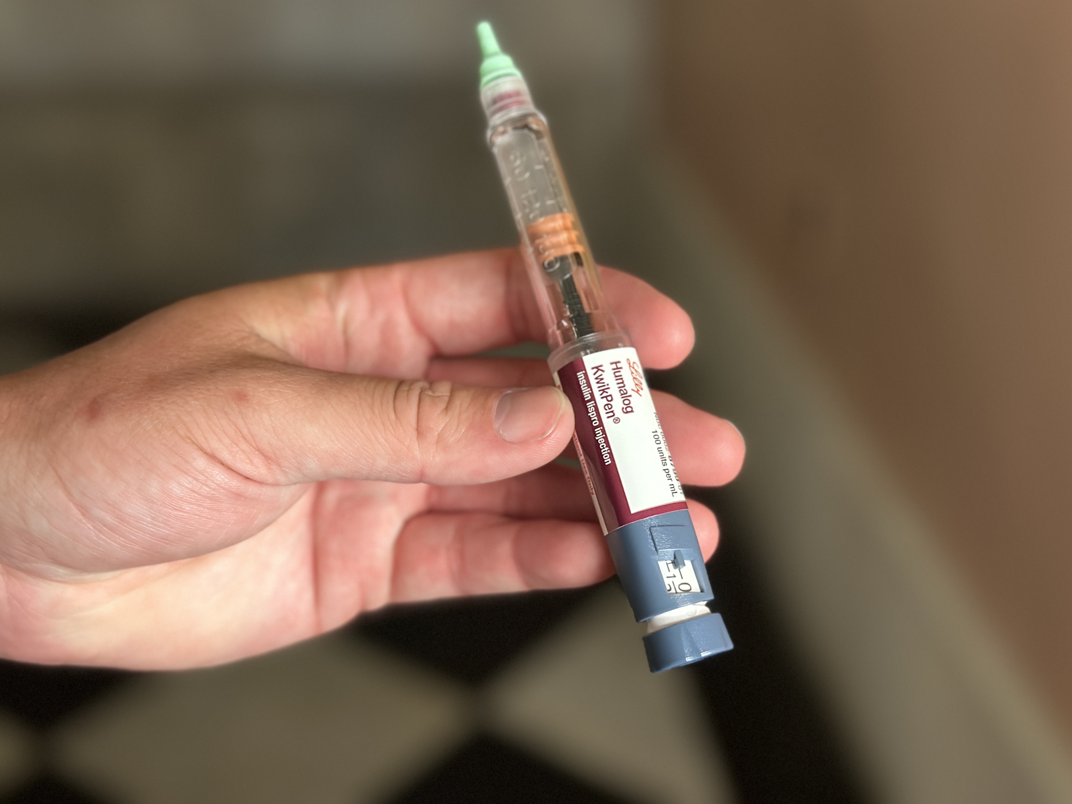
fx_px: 1517
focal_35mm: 49
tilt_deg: -26.5
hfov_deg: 38.9
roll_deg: +0.4
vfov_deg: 29.7
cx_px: 539
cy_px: 395
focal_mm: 6.86
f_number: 1.78
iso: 640
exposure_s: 1/40
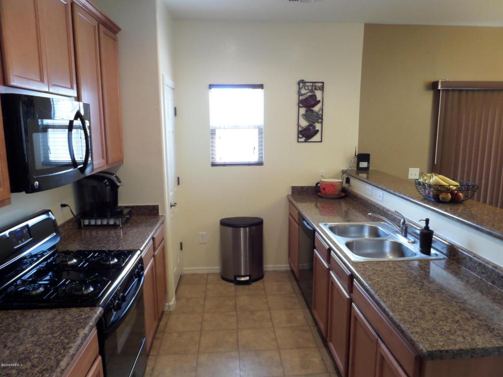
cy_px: 188
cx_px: 252
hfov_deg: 71.6
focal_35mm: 24
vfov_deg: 56.8
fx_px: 349
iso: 400
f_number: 3.2
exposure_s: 1/30
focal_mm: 4
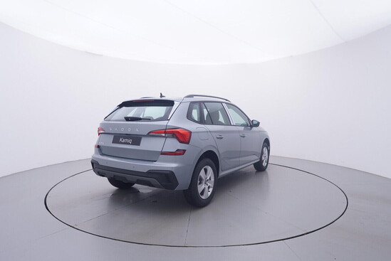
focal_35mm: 22
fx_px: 245
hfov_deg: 77.3
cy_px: 130
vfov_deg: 56.2
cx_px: 196
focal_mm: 15
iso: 200
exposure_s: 1/80
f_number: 5
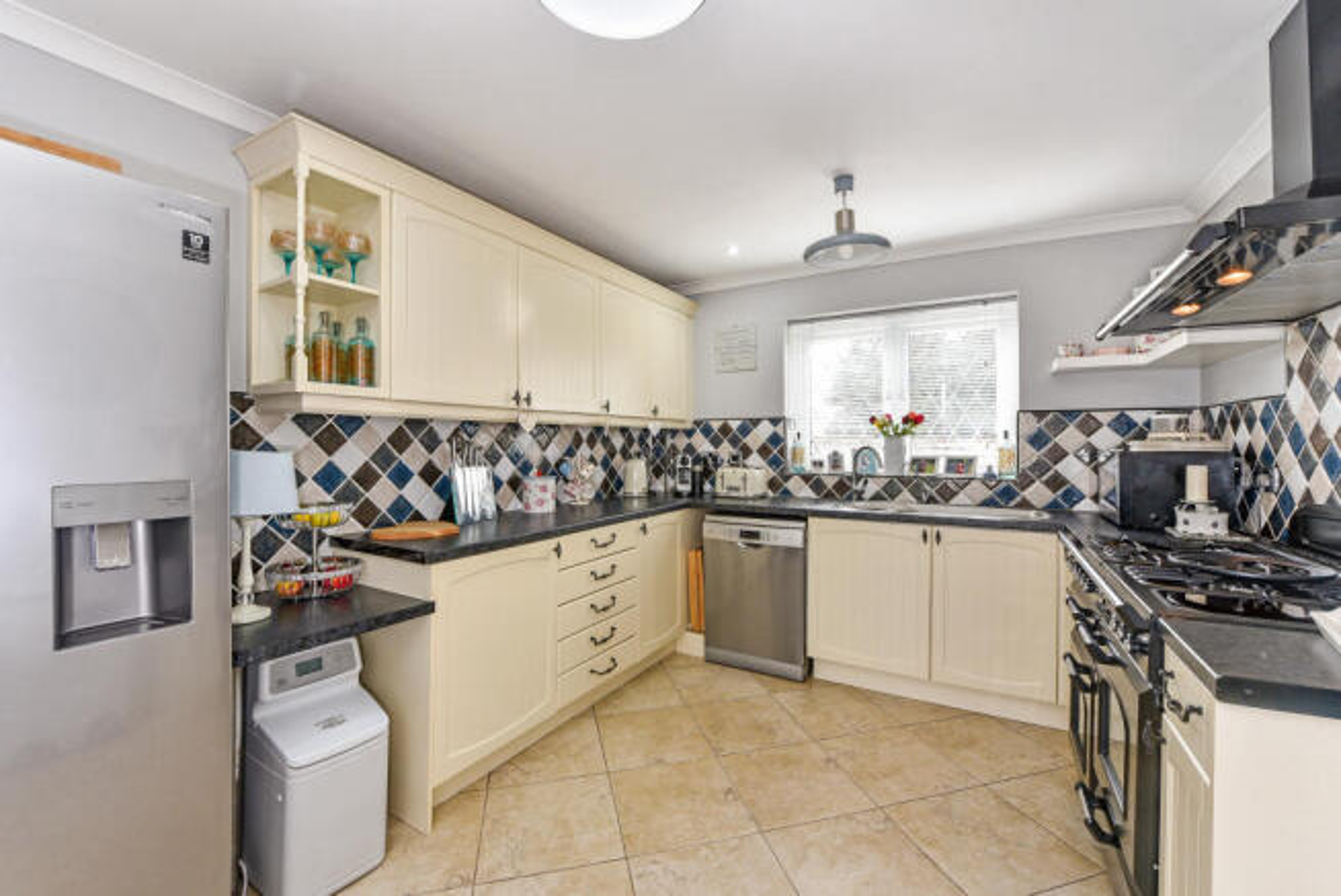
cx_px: 670
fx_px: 522
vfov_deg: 81.3
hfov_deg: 104.2
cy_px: 448
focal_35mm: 14
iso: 250
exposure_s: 1/30
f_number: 9
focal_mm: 14
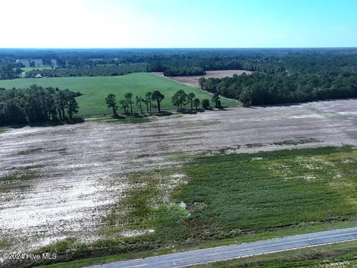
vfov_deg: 56.8
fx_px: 248
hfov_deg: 71.6
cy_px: 134
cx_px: 178
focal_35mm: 24
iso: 100
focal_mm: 12.29
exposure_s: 1/1250
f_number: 3.2
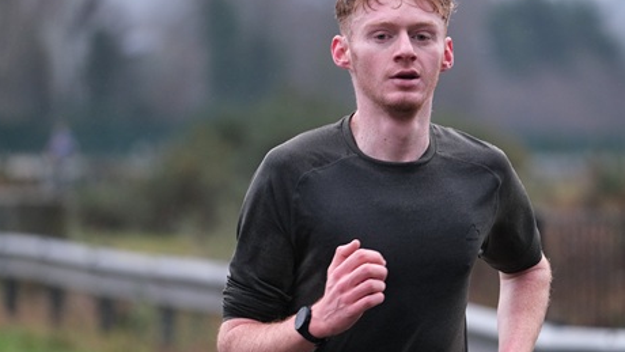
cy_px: 211
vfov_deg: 4.2
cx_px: 374
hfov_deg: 7.5
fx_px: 4757
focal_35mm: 287
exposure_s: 1/600
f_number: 2.8
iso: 1000
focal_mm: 140
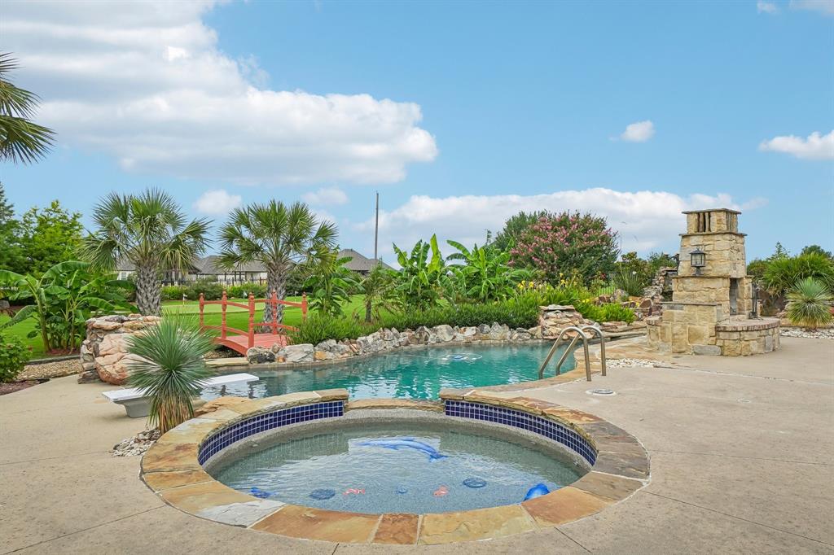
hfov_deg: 78.6
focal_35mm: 22
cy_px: 278
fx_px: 509
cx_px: 417
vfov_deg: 57.2
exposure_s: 1/1000
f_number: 8
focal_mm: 15
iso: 400
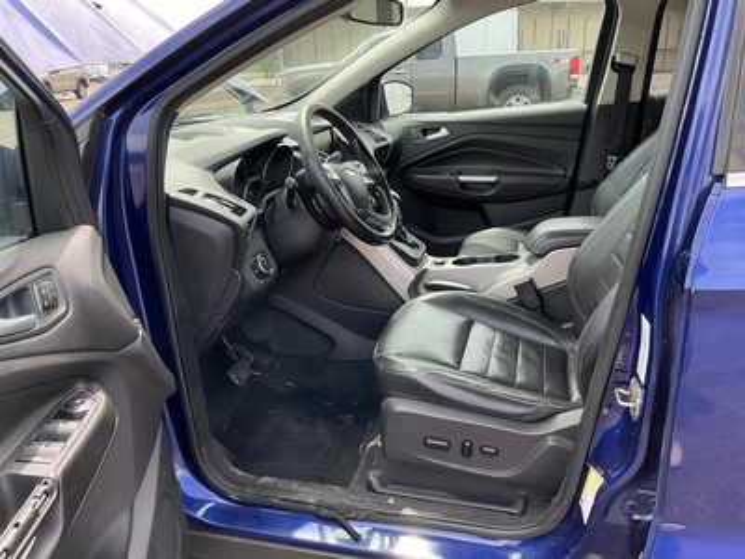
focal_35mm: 28
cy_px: 280
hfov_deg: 63.4
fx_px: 603
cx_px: 372
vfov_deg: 49.7
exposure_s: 1/180
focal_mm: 3
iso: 25
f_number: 1.8
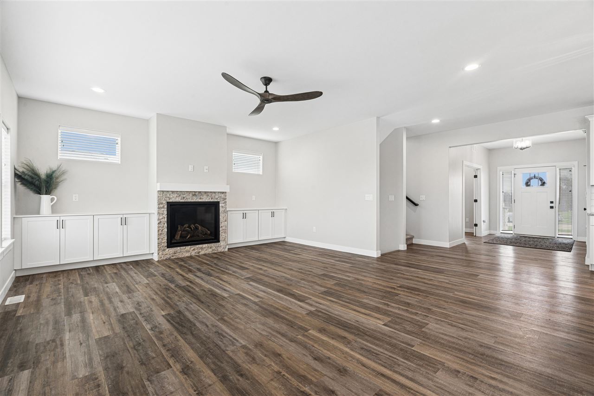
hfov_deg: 96.7
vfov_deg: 73.7
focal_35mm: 16
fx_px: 264
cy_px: 198
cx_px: 297
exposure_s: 1/6
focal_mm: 16
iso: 400
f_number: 10
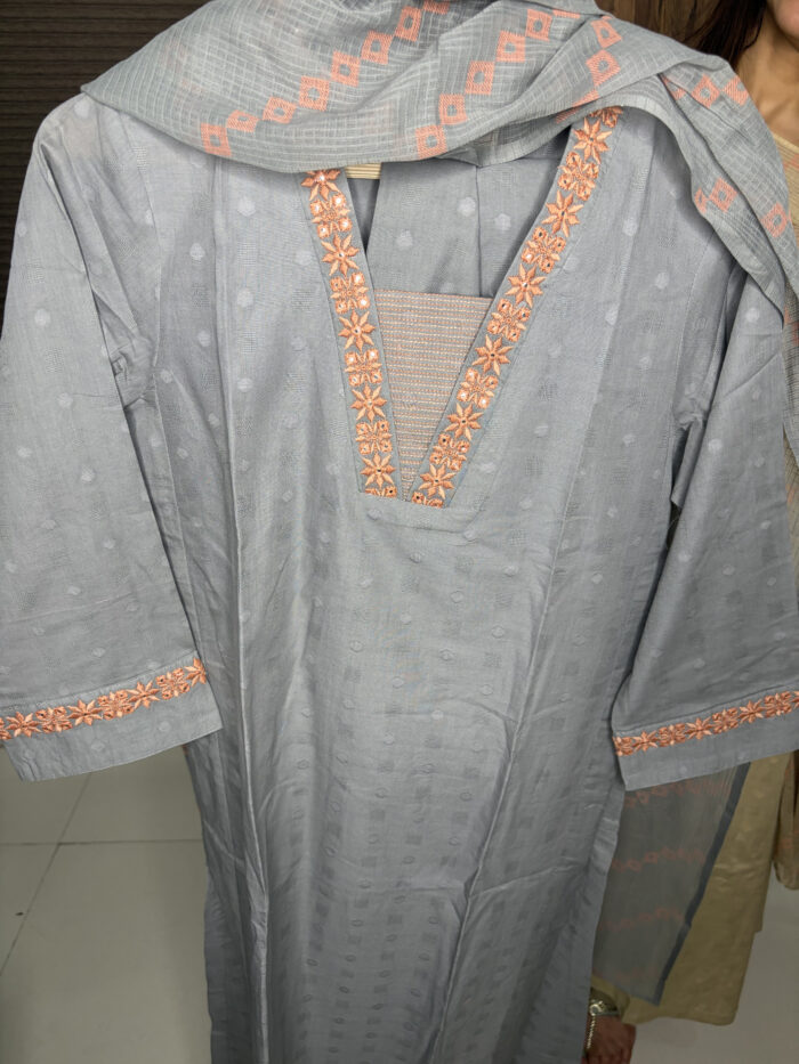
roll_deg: +0.1
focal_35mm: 26
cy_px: 532
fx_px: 800
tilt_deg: -26.2
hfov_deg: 53.1
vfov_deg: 67.3
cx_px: 400
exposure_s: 1/50
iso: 80
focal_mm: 5.96
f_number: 1.6
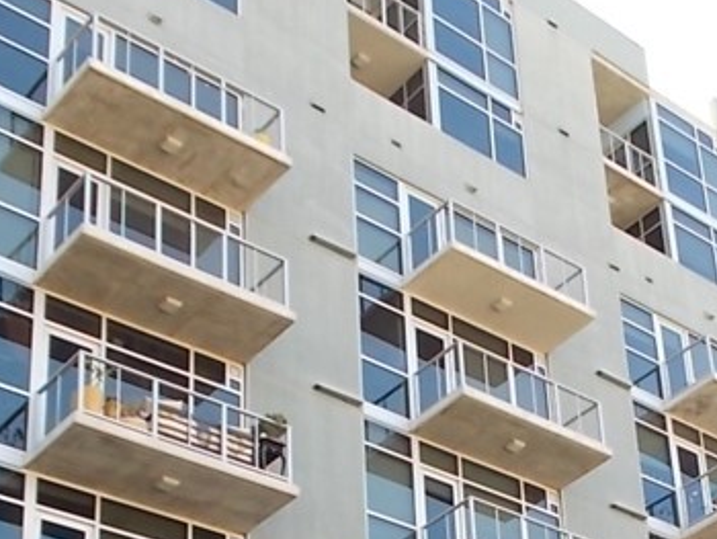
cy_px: 662
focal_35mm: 76
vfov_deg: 18.3
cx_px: 604
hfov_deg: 25.1
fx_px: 1575
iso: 80
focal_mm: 4.6
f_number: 3.2
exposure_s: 1/125
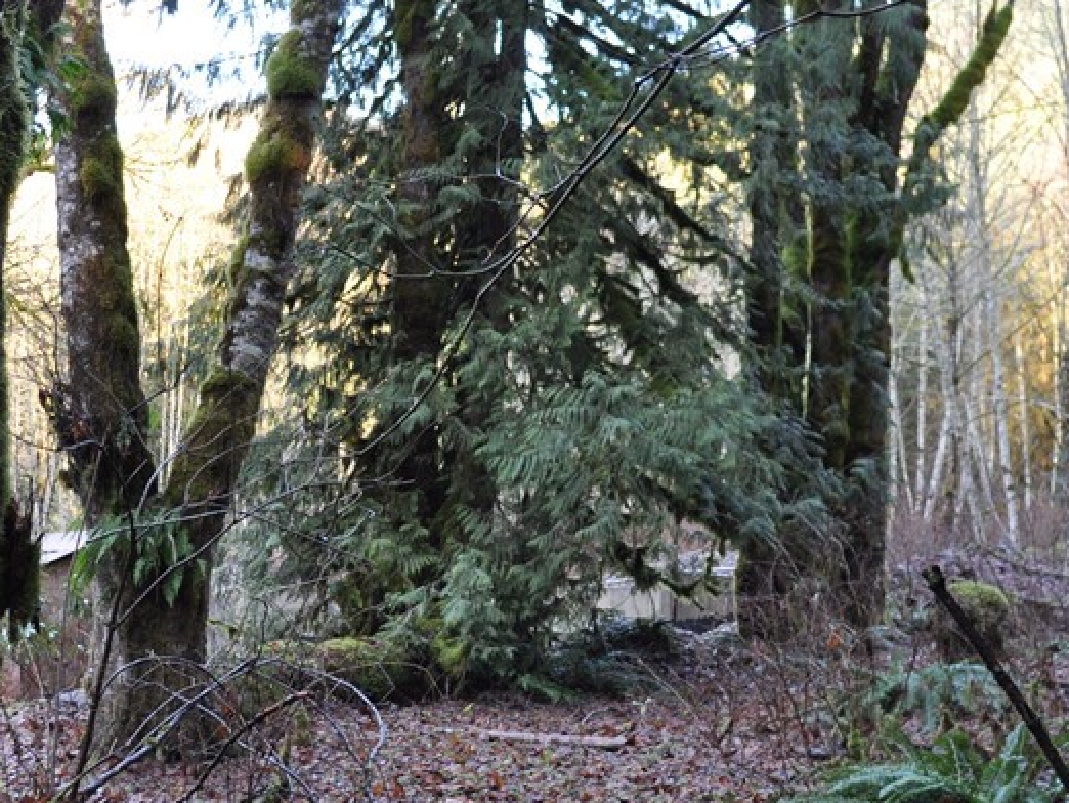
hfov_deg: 35.5
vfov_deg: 27.0
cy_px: 496
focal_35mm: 54
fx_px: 1668
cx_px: 491
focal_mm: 18
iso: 450
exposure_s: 1/60
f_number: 4
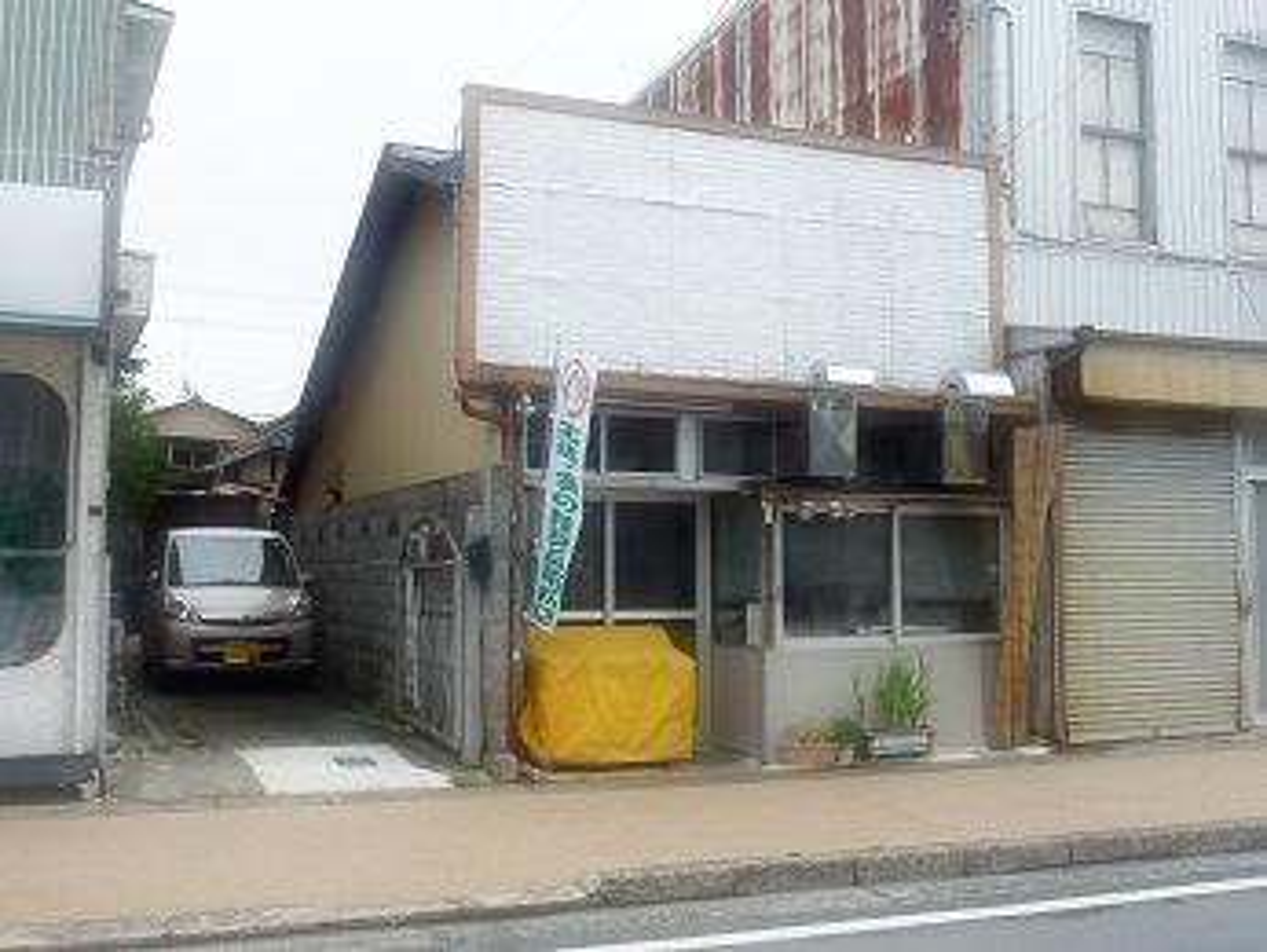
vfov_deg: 39.7
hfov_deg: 51.3
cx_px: 634
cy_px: 476
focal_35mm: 36
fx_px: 1319
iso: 100
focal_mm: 6.4
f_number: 4
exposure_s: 1/320
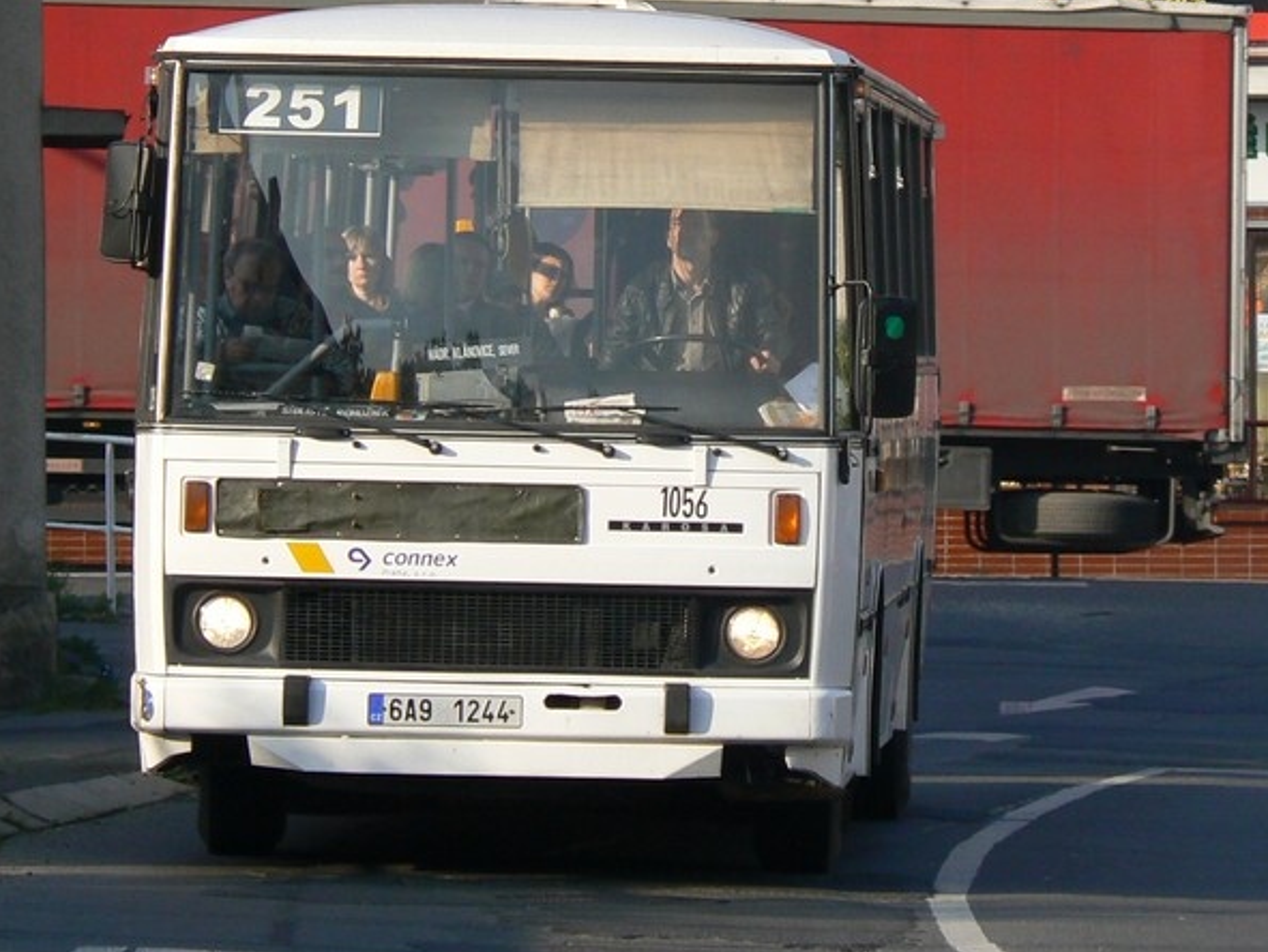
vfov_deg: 4.3
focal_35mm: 350
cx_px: 740
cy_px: 254
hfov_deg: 5.7
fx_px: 12828
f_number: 4
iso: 100
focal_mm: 38.3
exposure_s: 1/800
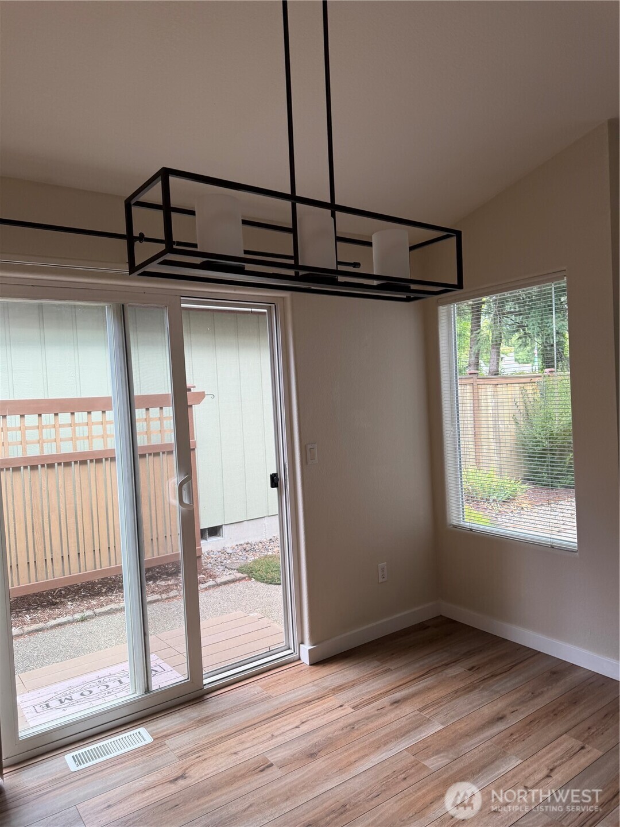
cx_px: 310
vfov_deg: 71.6
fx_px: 573
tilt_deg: -0.7
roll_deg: +1.7
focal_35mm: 24
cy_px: 414
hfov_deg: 56.8
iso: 100
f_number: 1.78
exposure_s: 1/120
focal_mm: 6.76
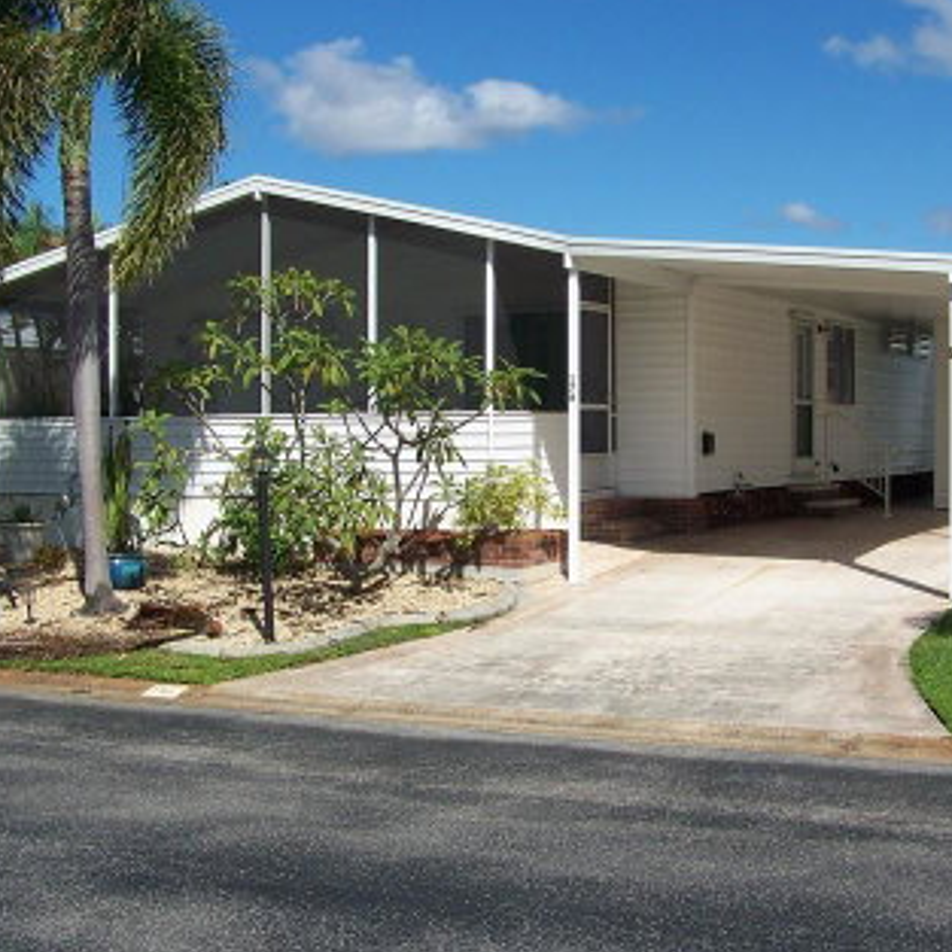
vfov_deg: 32.8
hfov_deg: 32.7
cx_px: 547
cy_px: 490
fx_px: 1618
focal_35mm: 52
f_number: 4
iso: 64
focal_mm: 5.85
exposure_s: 1/640
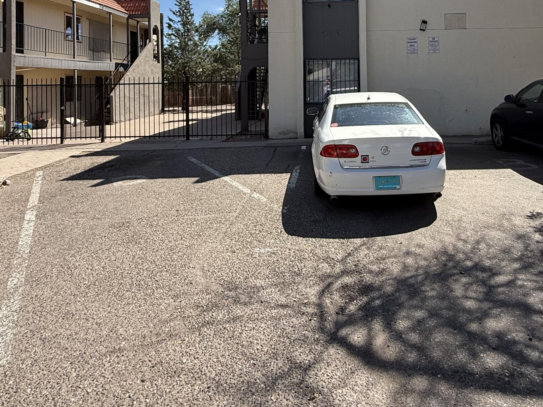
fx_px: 408
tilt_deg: -1.0
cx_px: 319
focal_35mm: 26
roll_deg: +1.1
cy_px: 74
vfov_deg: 49.5
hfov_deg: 66.8
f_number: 2.2
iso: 64
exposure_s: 1/1848
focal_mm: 2.22
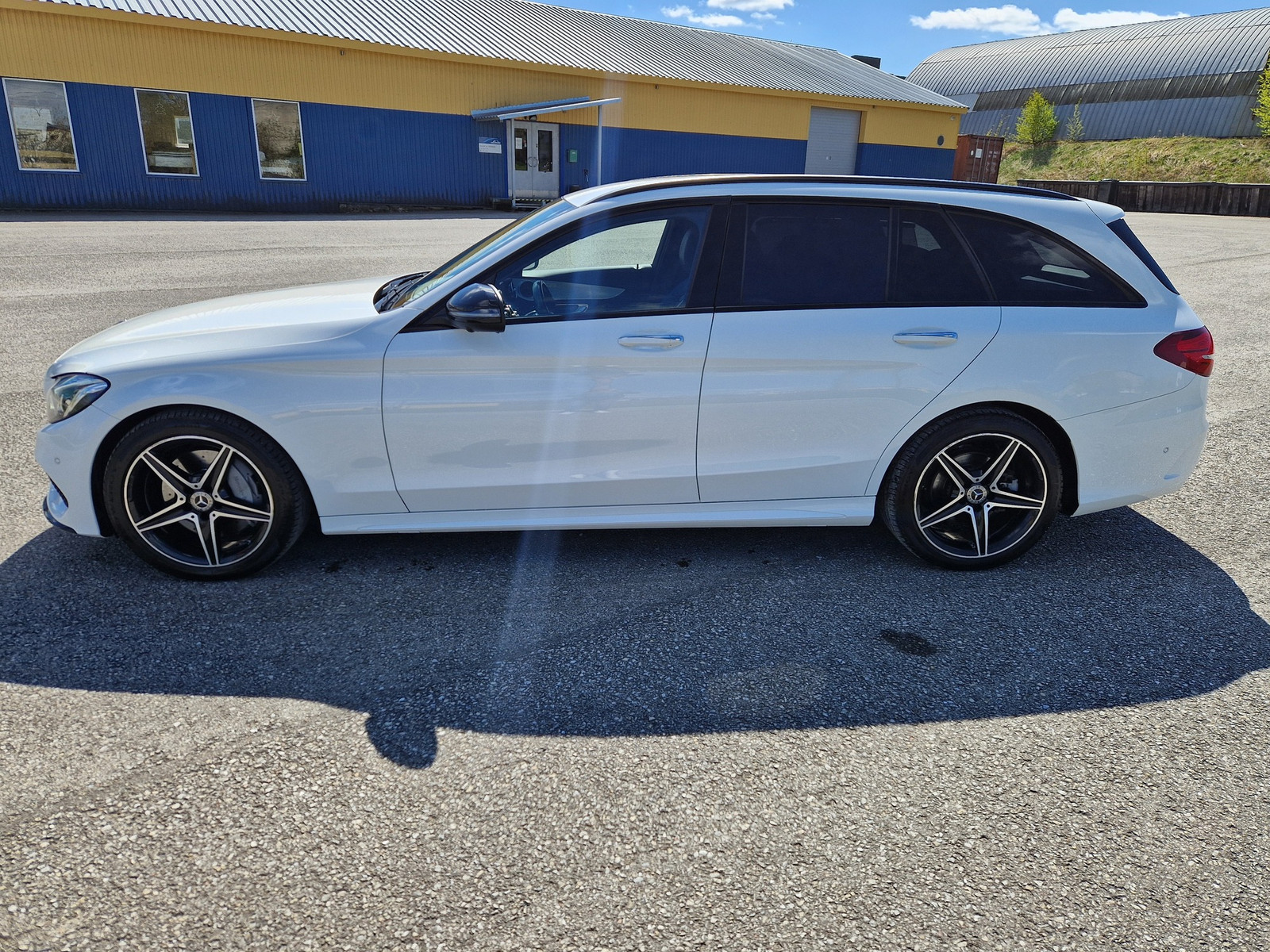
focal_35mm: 23
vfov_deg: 58.9
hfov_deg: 73.9
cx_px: 635
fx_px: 844
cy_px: 476
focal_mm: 5.4
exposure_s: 1/1408
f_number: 1.8
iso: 50
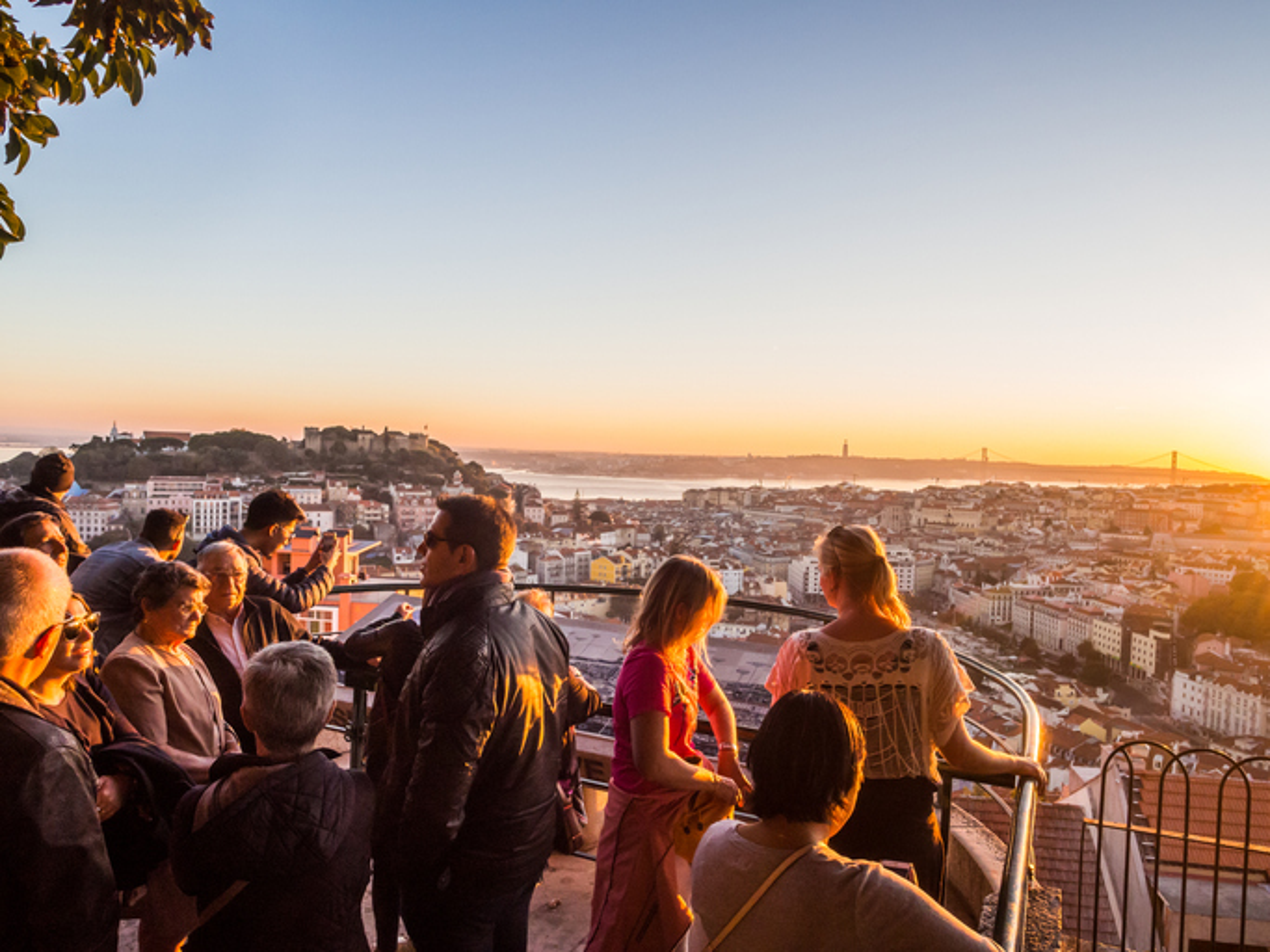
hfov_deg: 71.6
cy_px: 476
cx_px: 635
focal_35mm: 24
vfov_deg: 56.8
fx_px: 880
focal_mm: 12
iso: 1600
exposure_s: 1/320
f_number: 5
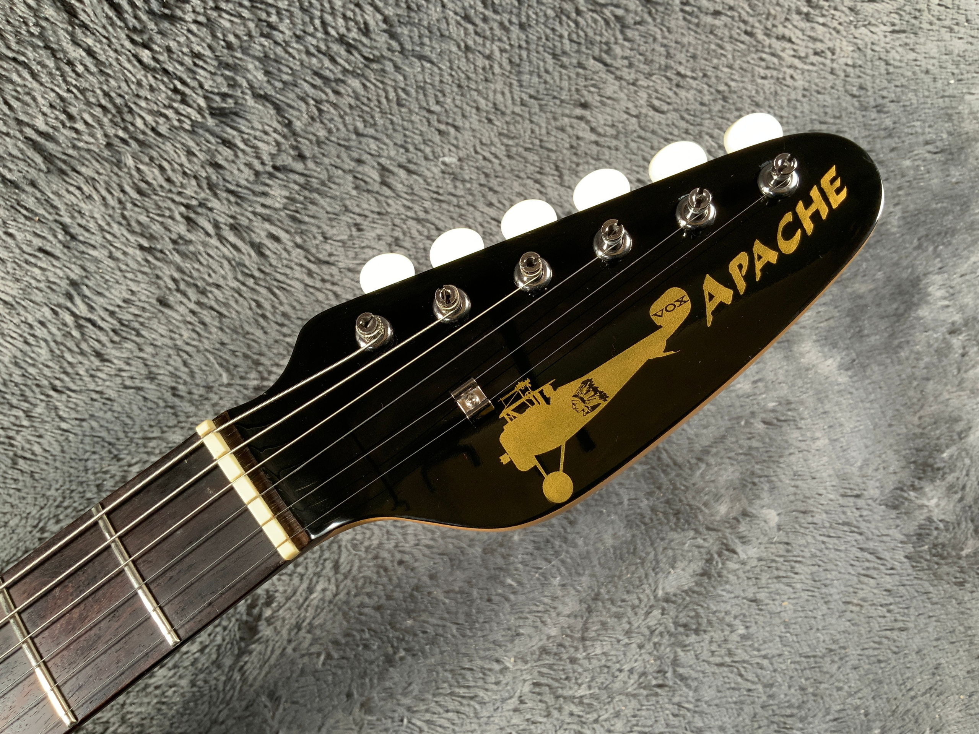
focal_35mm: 29
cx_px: 490
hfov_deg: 61.7
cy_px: 367
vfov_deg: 48.2
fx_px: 820
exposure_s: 1/52
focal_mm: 3
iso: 80
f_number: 1.8
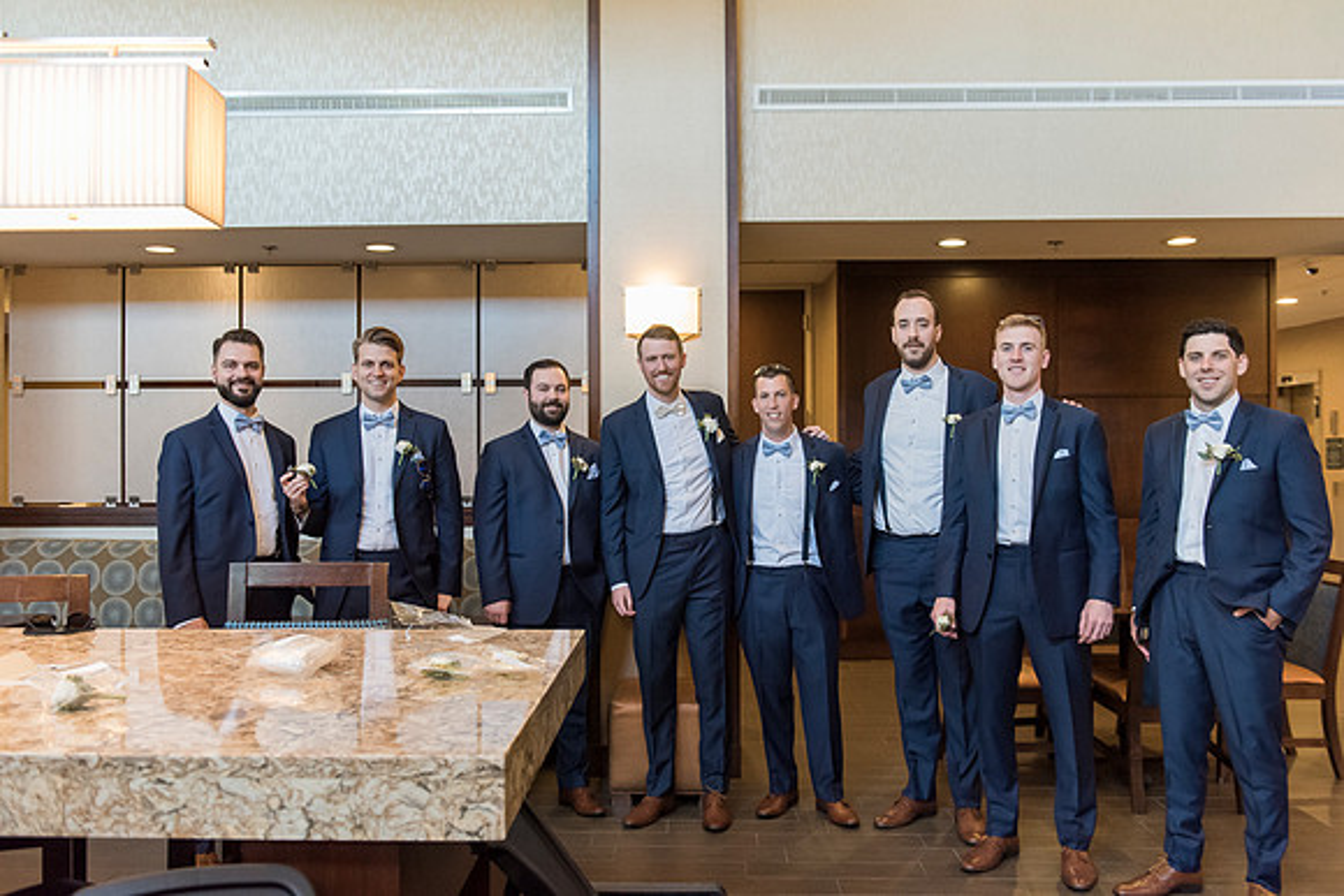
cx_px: 672
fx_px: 1195
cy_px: 448
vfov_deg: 41.1
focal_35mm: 32
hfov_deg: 58.7
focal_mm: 32
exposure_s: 1/200
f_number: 3.5
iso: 4000
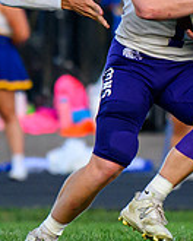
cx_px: 211
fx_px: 10931
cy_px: 51
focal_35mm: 1531
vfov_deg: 1.3
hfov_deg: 1.0
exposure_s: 1/1600
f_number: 2.8
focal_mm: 200
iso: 1250
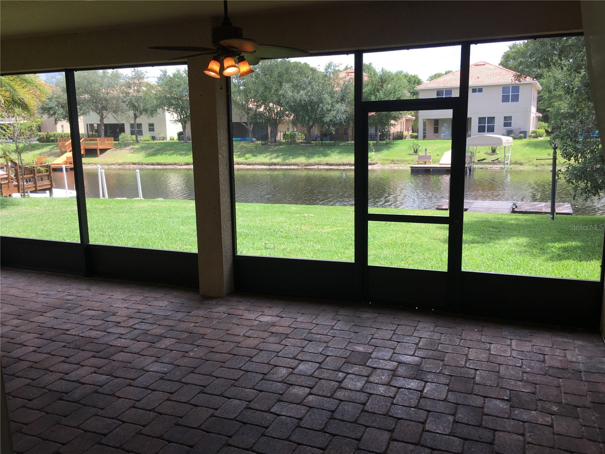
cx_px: 302
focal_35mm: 29
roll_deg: +0.8
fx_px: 507
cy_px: 227
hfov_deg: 61.7
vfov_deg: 48.2
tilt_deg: -9.6
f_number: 2.2
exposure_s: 1/243
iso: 25
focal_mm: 4.15
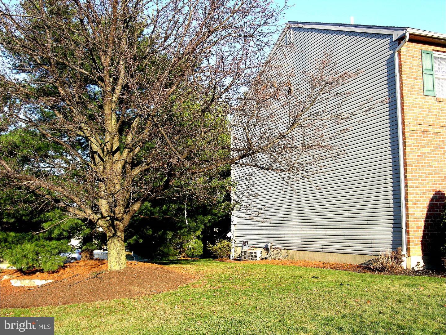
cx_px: 223
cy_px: 168
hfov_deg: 47.9
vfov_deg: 36.8
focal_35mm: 39
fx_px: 502
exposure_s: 1/105
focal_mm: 10
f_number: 5
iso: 50
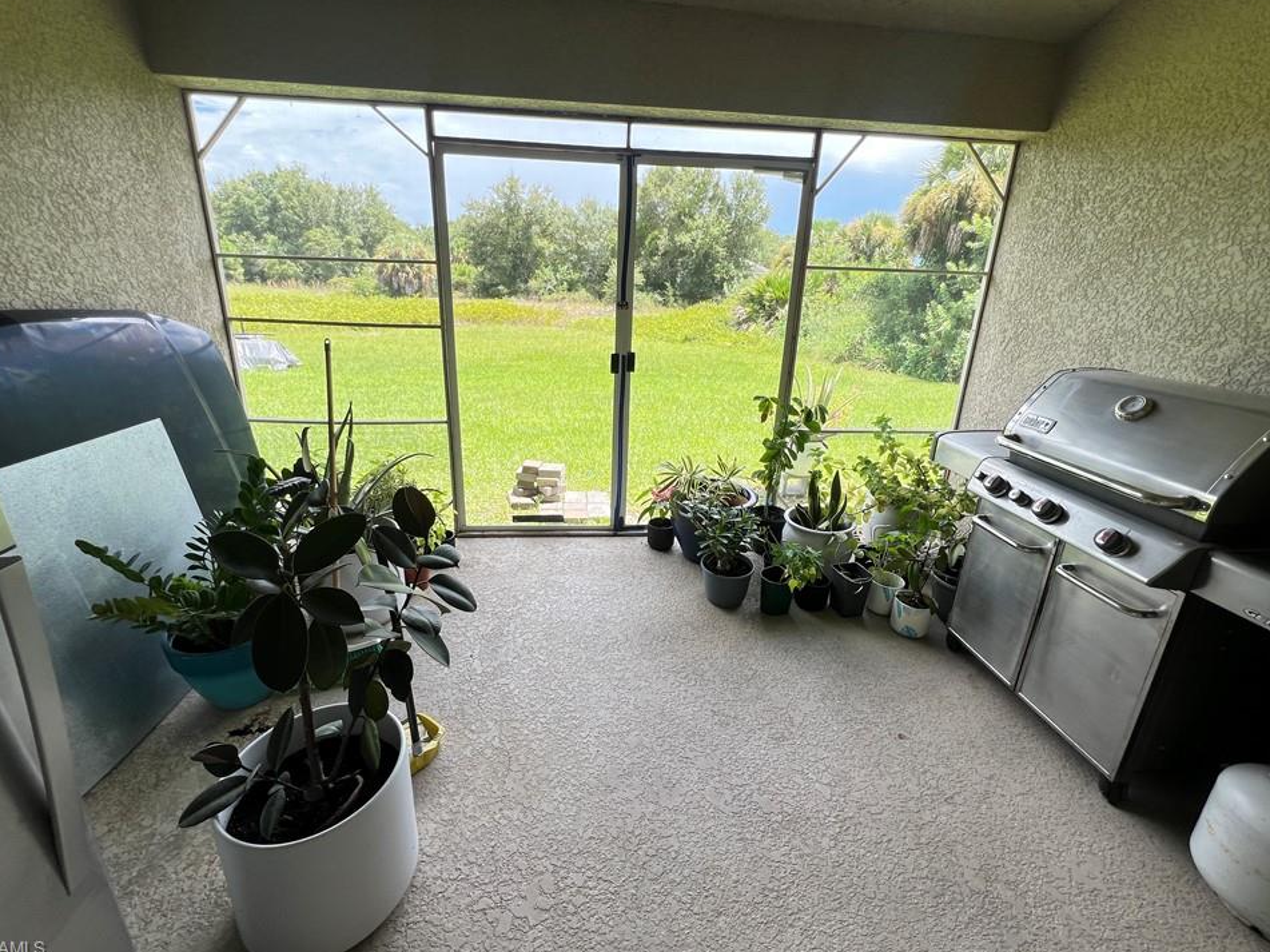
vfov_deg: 85.6
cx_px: 630
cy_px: 449
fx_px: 514
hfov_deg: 102.1
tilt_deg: -18.7
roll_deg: -2.4
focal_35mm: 14
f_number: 1.8
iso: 32
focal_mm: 1.57
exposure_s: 1/195
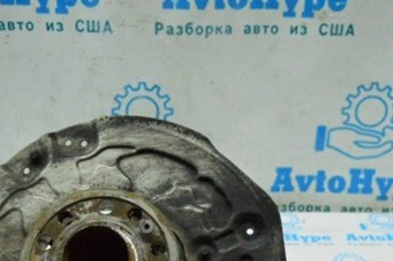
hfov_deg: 29.2
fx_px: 753
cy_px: 272
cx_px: 186
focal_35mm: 69
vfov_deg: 19.0
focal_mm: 21
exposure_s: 1/1000
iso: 6400
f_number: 3.8
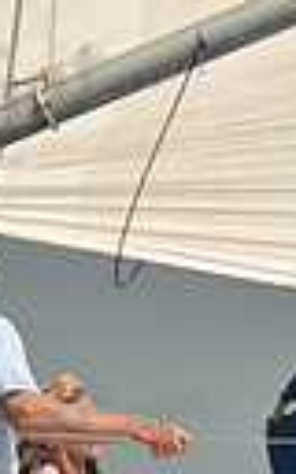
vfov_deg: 2.3
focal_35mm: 922
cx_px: 400
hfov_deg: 1.4
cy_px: 598
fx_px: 11900
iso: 320
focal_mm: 200
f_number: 7.1
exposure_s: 1/1000
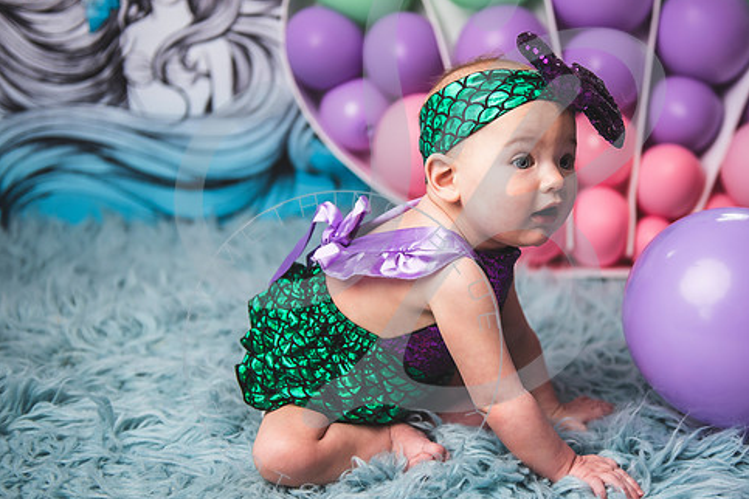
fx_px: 1165
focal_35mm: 56
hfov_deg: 35.4
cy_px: 252
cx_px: 470
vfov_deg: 24.2
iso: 100
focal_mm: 42
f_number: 2.8
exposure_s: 1/160
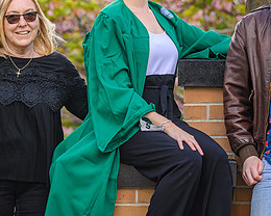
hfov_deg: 4.4
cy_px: 64
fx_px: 3521
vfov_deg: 3.5
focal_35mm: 439
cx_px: 122
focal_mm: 200
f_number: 4.5
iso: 450
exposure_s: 1/800
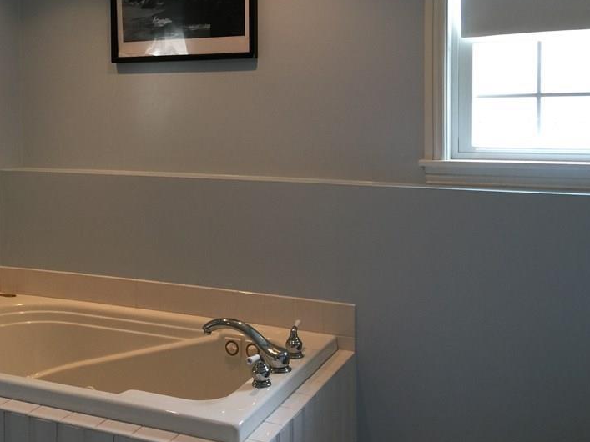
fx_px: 716
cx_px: 225
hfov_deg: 44.5
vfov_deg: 33.9
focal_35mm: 42
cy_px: 137
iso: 50
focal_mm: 4.15
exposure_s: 1/30
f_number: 2.2
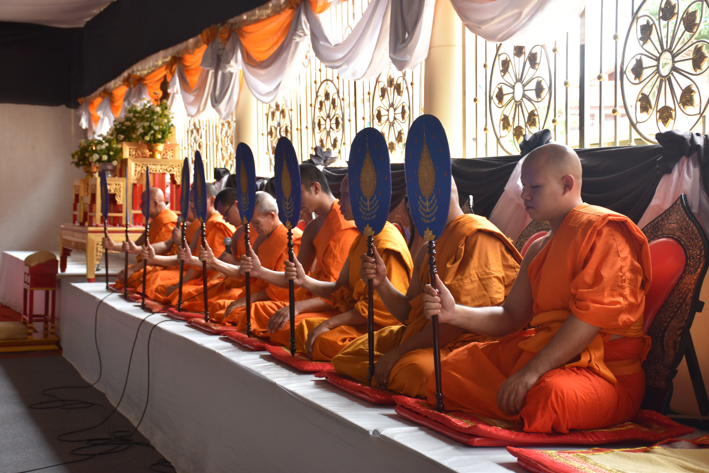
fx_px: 1241
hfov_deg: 31.9
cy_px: 236
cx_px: 354
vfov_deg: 21.6
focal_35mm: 63
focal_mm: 42
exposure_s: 1/100
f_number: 5
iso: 400
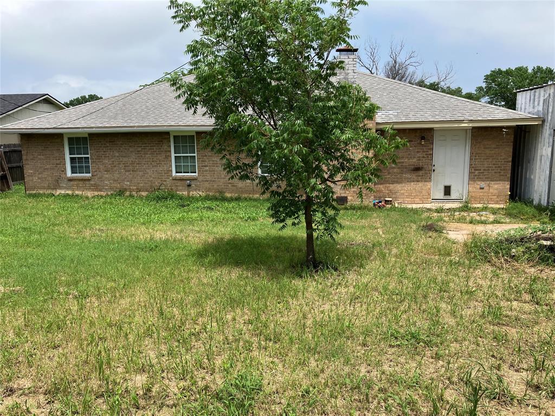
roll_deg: +2.4
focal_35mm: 28
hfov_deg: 63.4
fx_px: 449
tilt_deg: -8.5
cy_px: 208
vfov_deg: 49.7
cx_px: 278
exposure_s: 1/1799
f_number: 1.8
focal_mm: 3.99
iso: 32
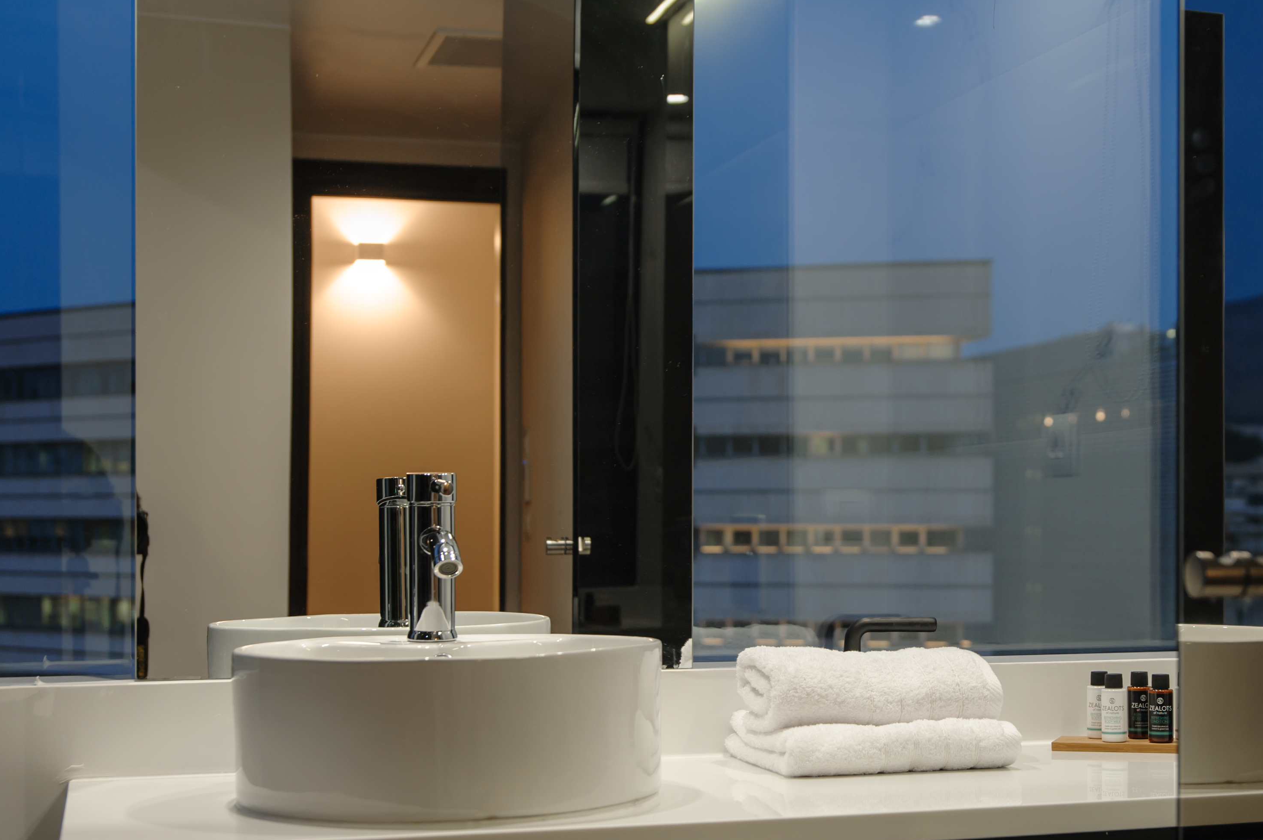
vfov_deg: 22.2
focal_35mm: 61
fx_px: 2139
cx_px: 840
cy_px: 517
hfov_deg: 32.6
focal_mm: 42
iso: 250
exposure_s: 1/15
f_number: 5
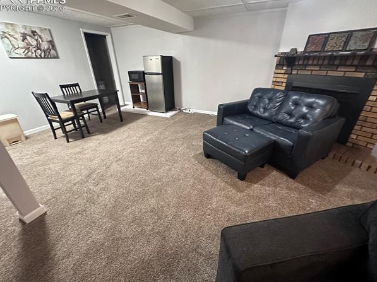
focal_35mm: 15
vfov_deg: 81.7
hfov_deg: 98.2
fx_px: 163
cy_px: 140
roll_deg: +0.7
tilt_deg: -26.2
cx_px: 189
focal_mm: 2.22
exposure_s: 1/60
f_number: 2.2
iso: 800
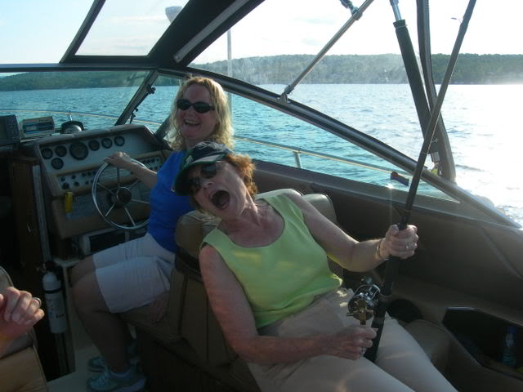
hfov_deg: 49.0
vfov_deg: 37.7
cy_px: 196
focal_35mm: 38
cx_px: 262
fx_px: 574
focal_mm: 7.8
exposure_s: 1/386
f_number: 4.8
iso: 50
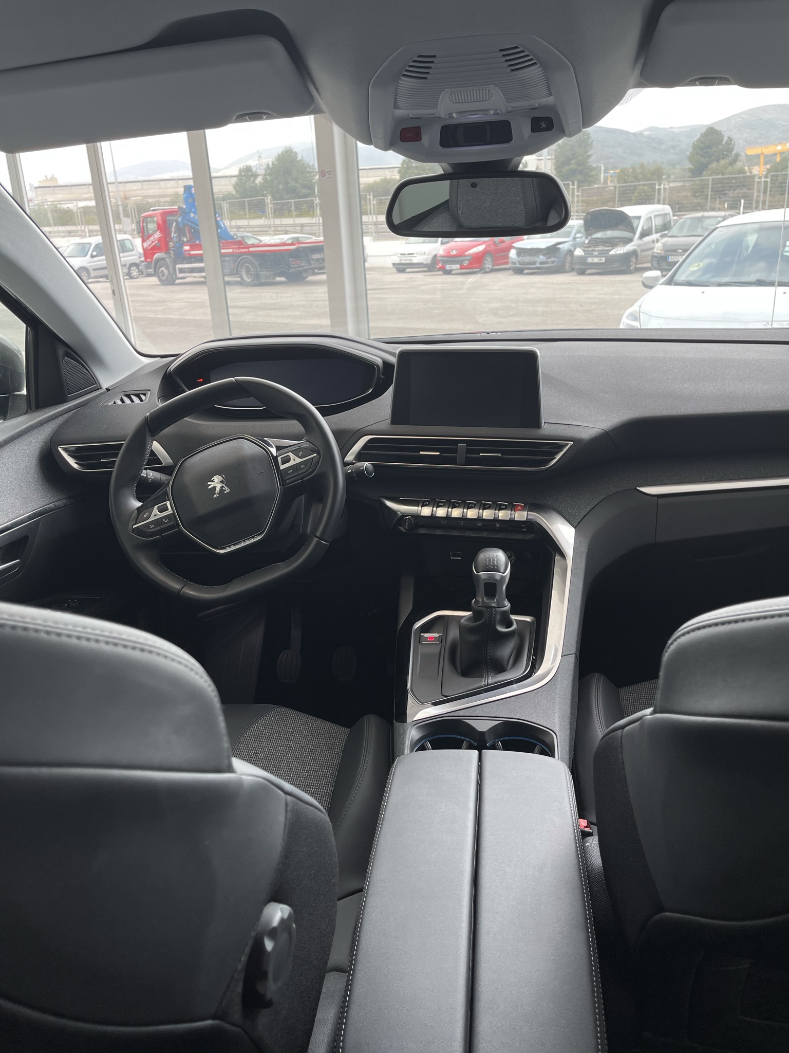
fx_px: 790
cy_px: 526
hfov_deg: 53.1
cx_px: 394
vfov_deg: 67.3
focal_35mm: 26
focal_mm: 5.1
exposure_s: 1/123
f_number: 1.6
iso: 32
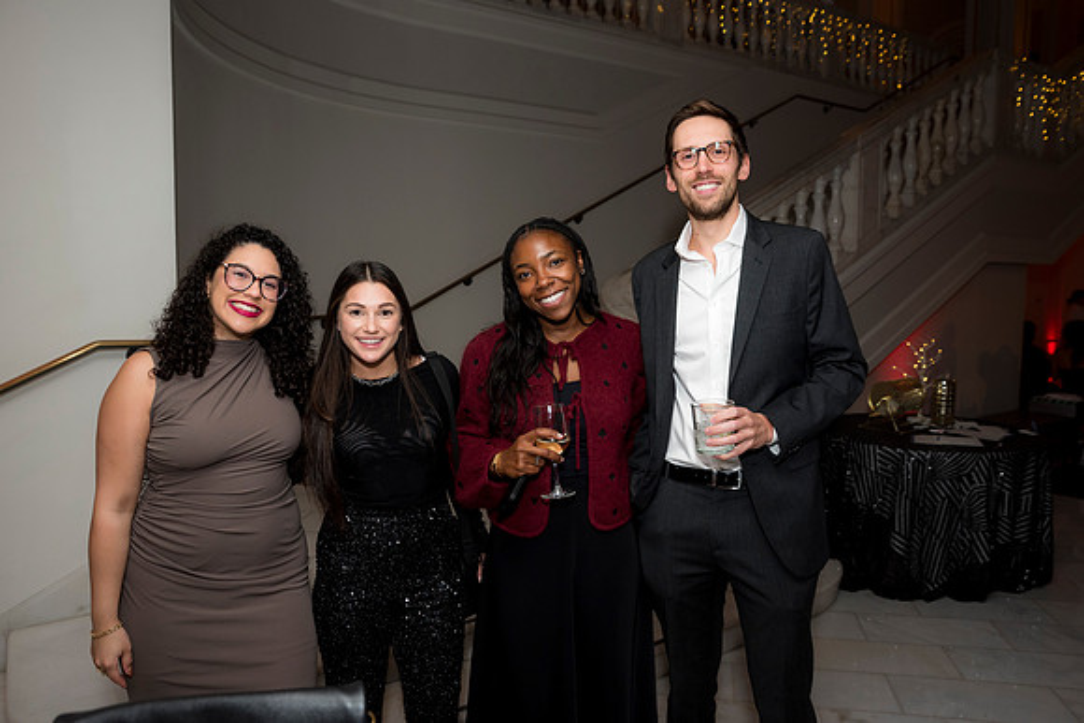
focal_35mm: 26
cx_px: 542
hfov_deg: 68.6
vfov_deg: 48.9
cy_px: 362
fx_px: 795
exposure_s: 1/125
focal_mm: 26
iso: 800
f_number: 5
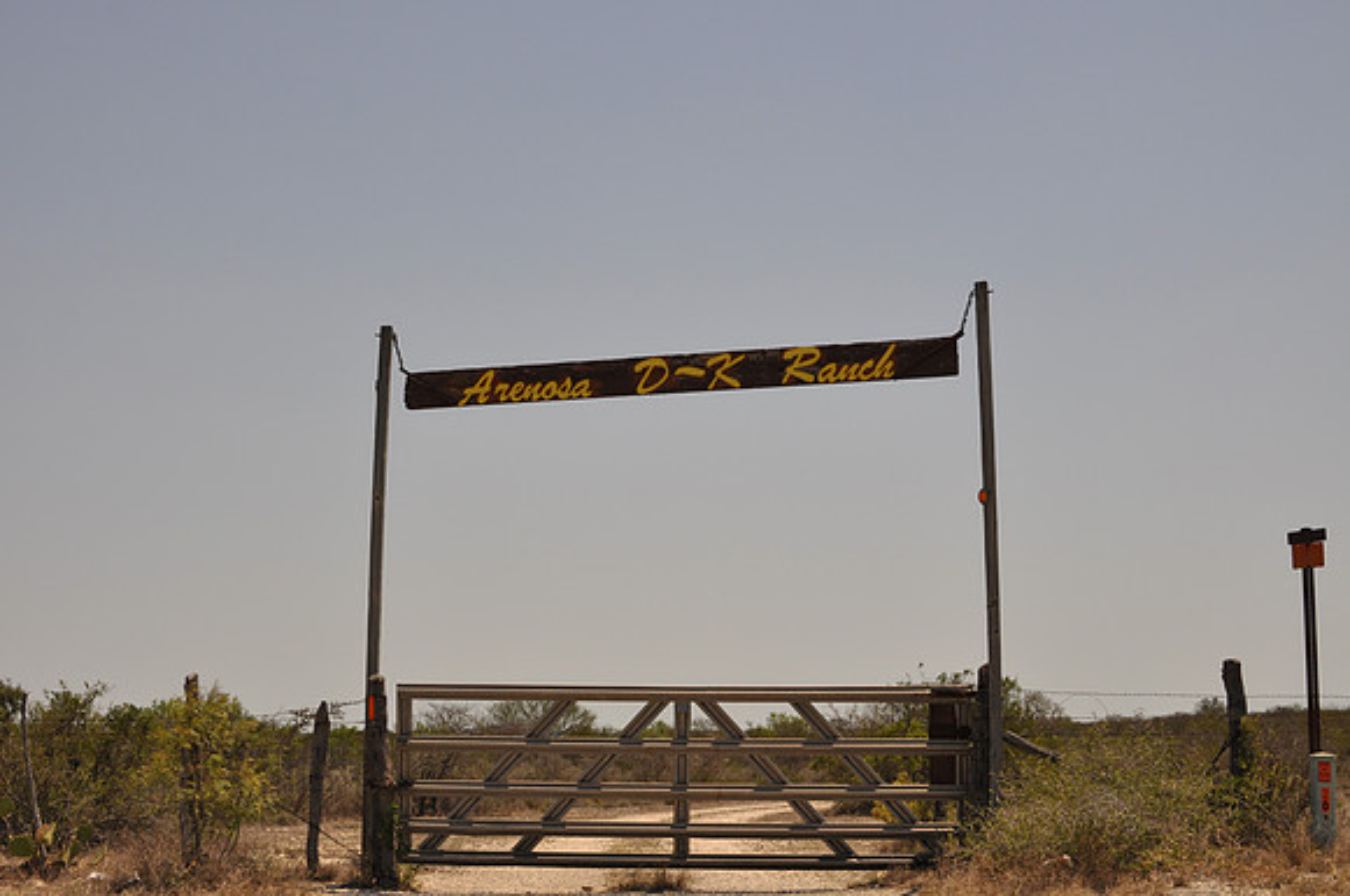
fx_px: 1966
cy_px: 448
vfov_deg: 25.7
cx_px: 675
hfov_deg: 37.9
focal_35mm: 52
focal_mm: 35
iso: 200
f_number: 8
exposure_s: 1/250
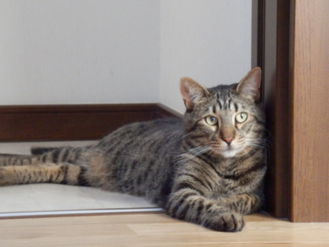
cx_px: 164
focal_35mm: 302
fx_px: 2870
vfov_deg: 4.9
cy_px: 124
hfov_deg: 6.6
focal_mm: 53.9
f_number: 6.5
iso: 1600
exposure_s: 1/15
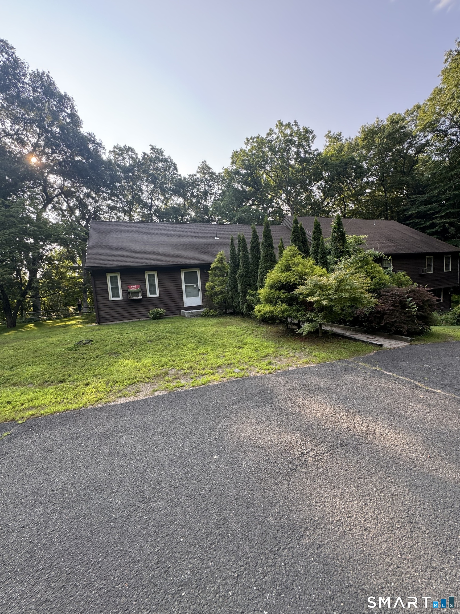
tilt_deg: -6.5
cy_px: 307
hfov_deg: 85.7
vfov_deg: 102.1
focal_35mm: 14
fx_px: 248
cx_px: 230
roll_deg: -1.2
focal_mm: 2.22
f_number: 2.2
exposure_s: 1/202
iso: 40
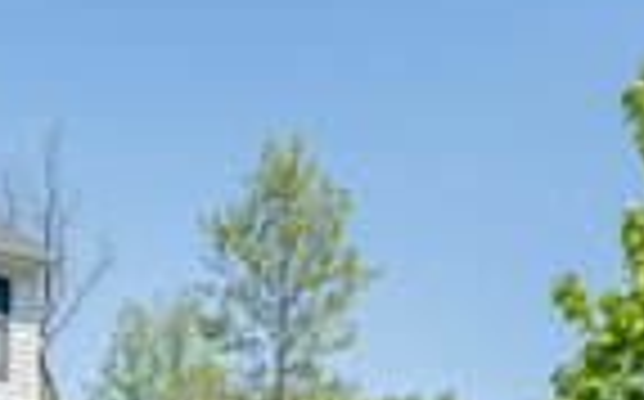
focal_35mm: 58
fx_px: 1017
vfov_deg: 18.7
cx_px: 223
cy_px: 656
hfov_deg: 34.9
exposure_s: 1/250
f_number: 7.1
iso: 100
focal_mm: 17
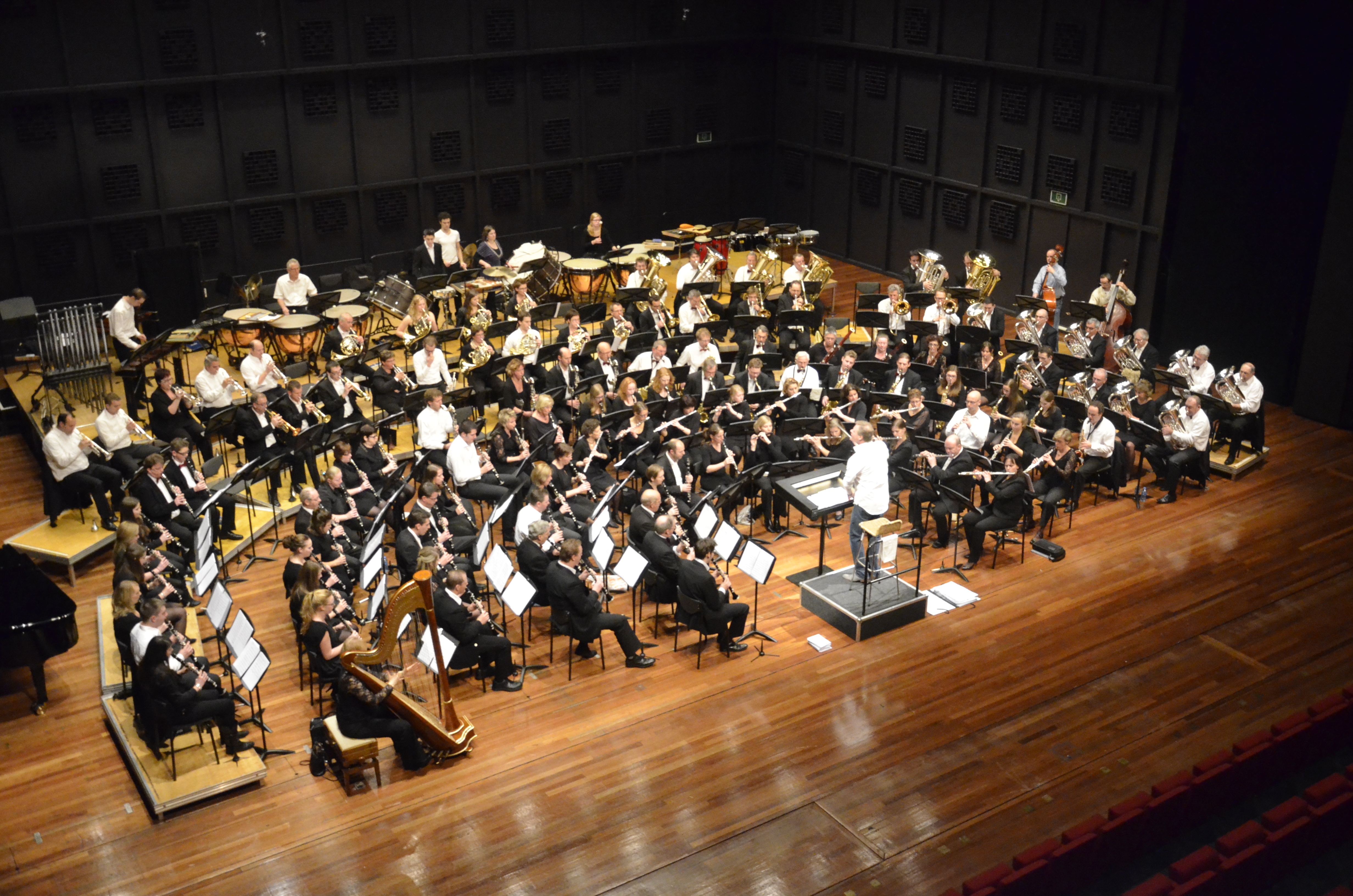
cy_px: 448
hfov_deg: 53.2
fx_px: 1350
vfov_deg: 36.7
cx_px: 676
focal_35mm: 36
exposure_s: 1/80
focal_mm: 24
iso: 5000
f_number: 4.5
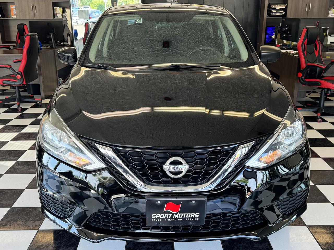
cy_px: 125
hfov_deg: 50.1
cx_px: 167
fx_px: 357
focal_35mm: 37
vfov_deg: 38.7
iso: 80
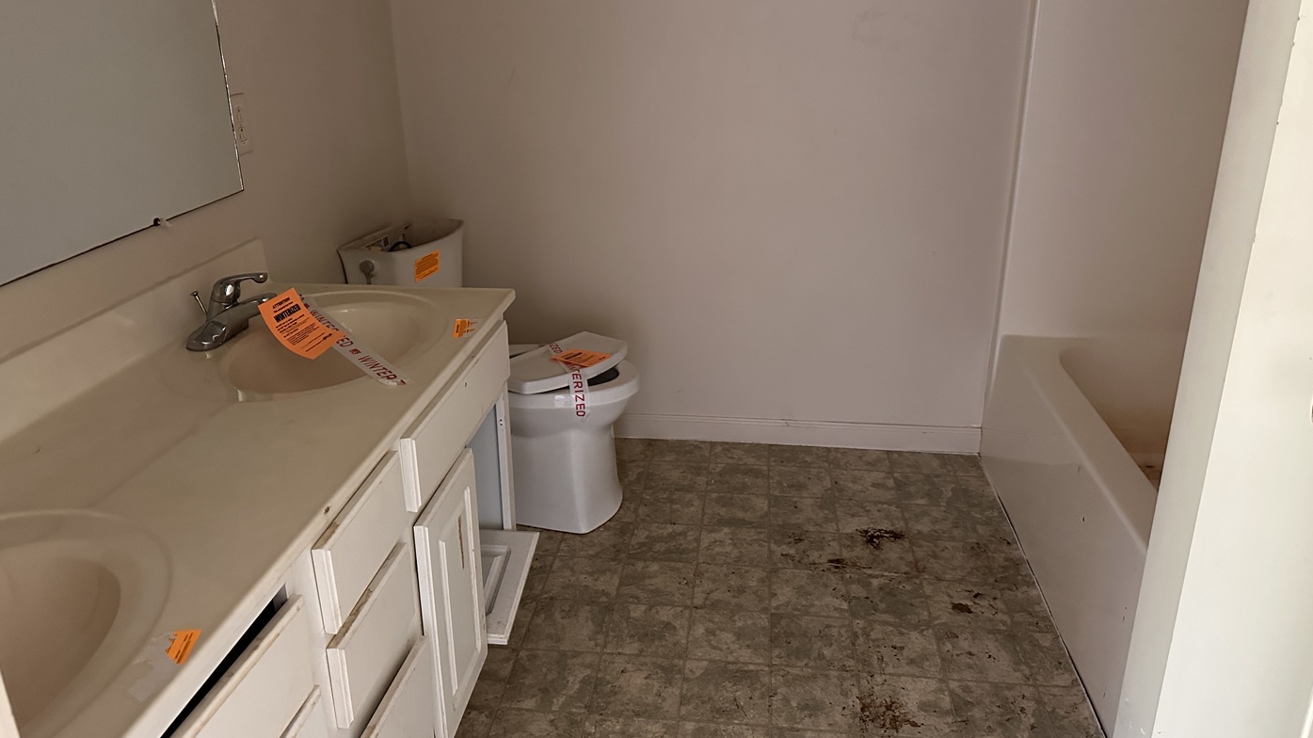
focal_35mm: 27
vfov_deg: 42.8
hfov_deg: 69.9
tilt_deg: -18.3
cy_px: 339
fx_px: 940
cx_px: 654
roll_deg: +1.6
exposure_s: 1/46
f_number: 1.78
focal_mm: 6.86
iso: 1000
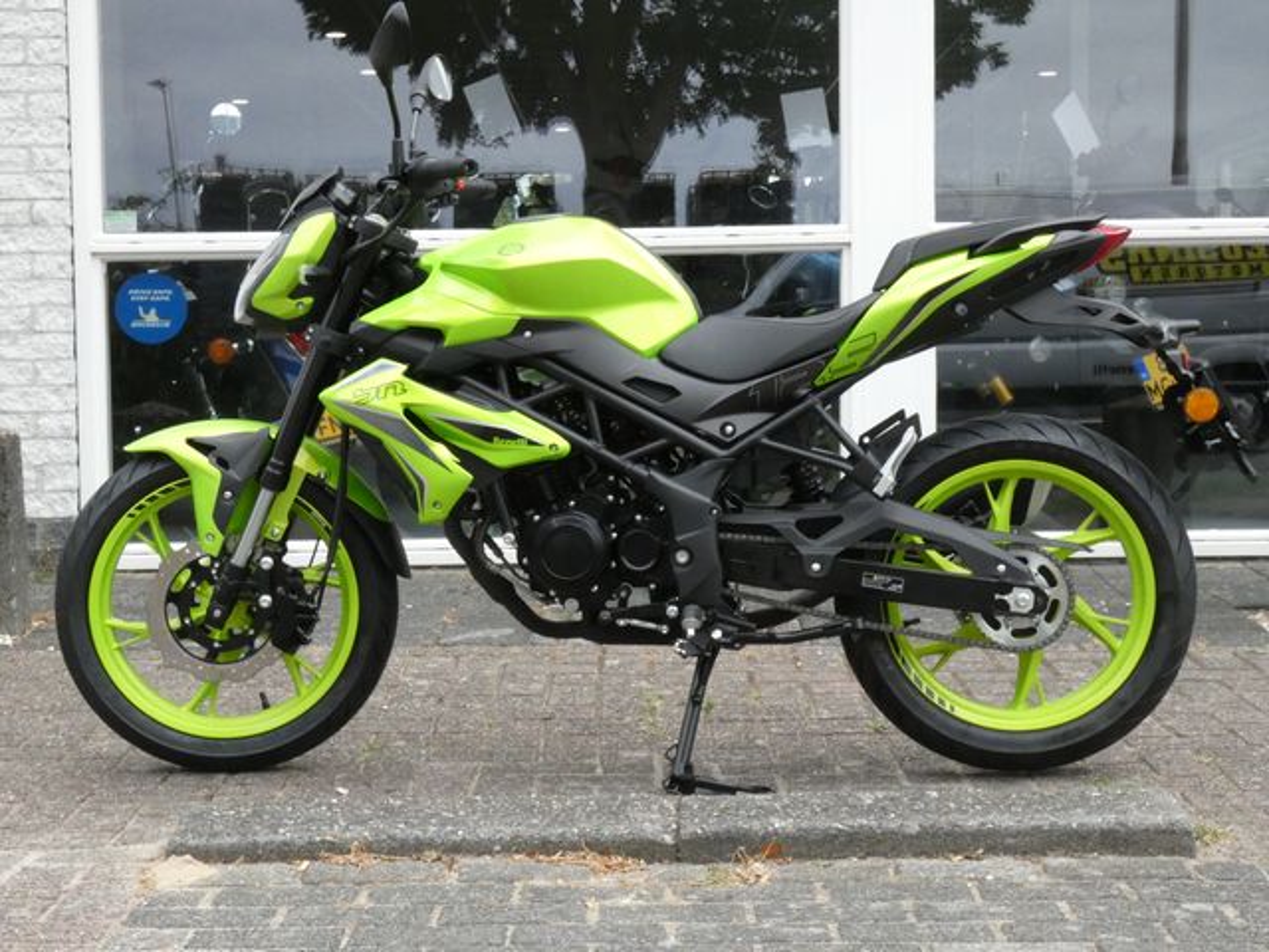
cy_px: 476
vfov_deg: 23.3
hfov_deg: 30.7
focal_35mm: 63
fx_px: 2310
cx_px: 634
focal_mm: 11.3
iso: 800
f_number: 7.1
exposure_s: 1/800
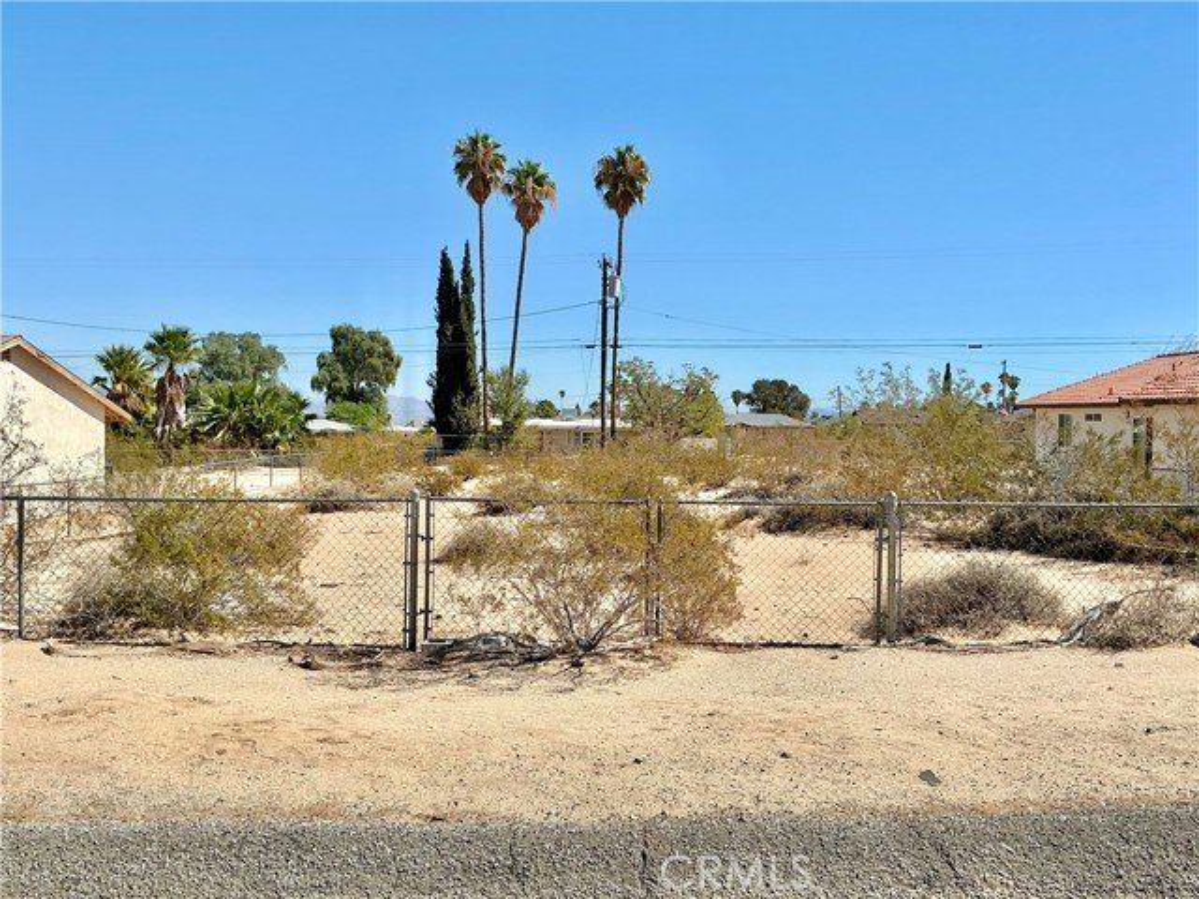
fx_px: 1004
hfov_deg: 61.7
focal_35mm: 29
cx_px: 600
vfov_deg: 48.2
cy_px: 450
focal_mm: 3
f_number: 1.8
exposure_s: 1/3125
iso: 25
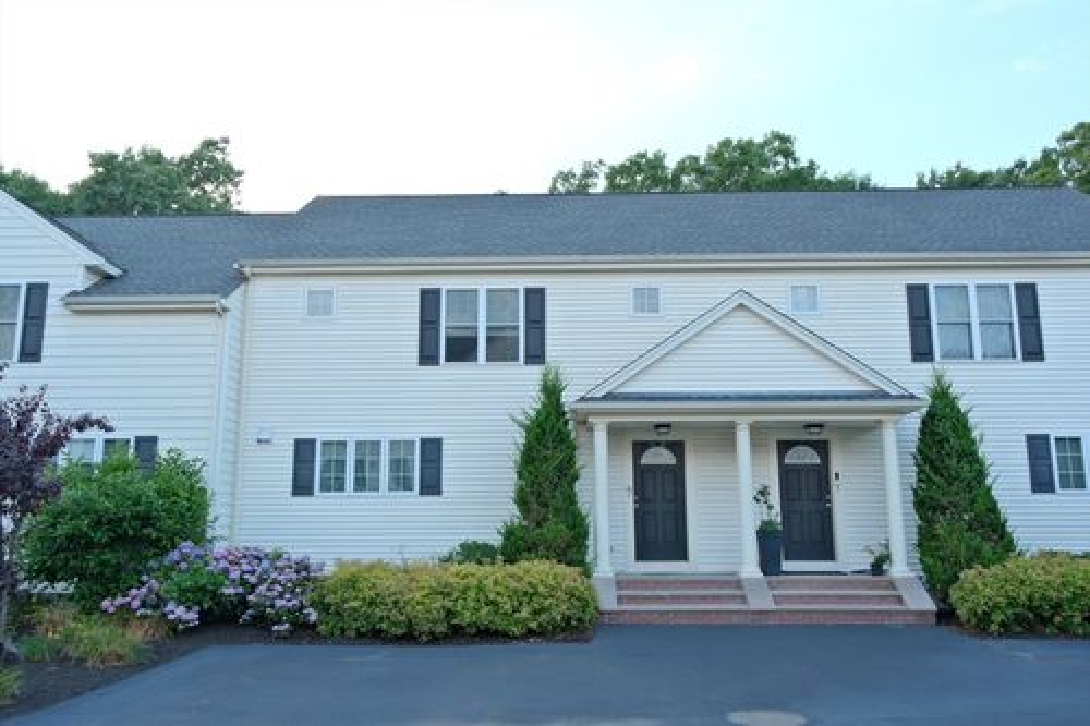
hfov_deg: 67.4
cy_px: 363
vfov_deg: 47.9
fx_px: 817
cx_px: 545
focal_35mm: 27
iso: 320
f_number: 8
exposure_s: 1/50
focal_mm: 18
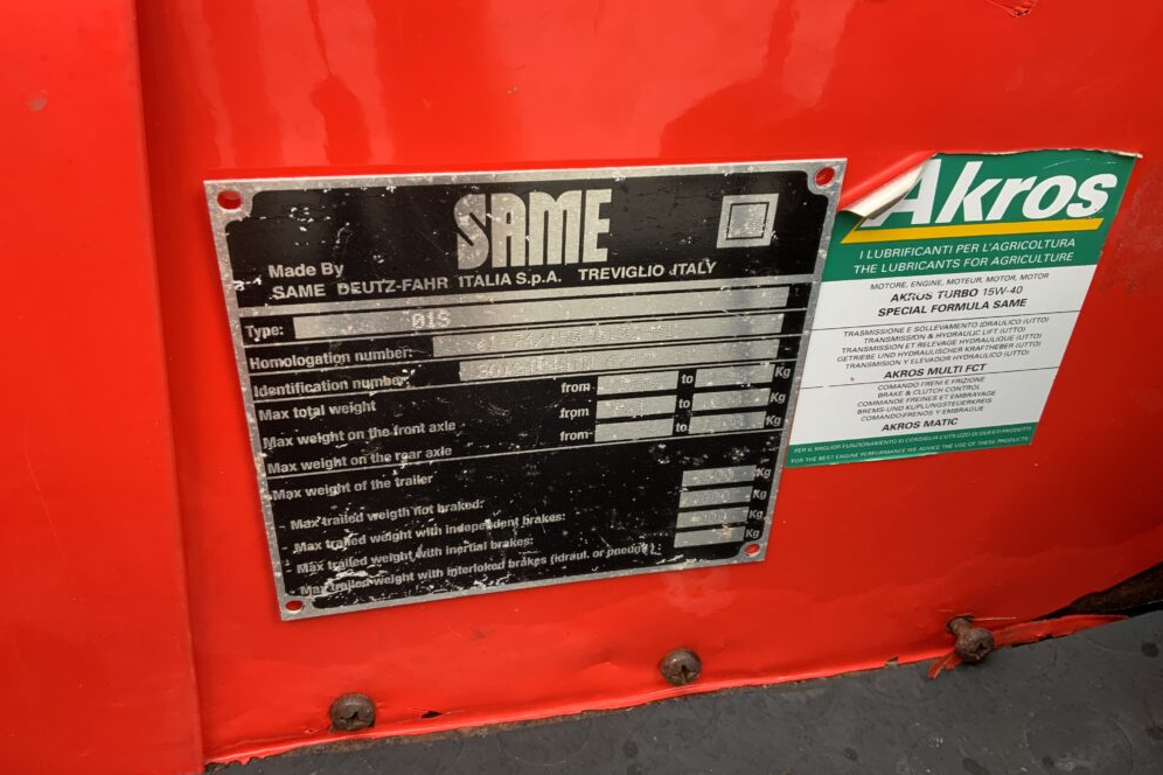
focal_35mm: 31
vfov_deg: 42.3
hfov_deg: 60.3
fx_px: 1001
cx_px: 582
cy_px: 390
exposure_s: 1/122
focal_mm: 3
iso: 32
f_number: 1.8
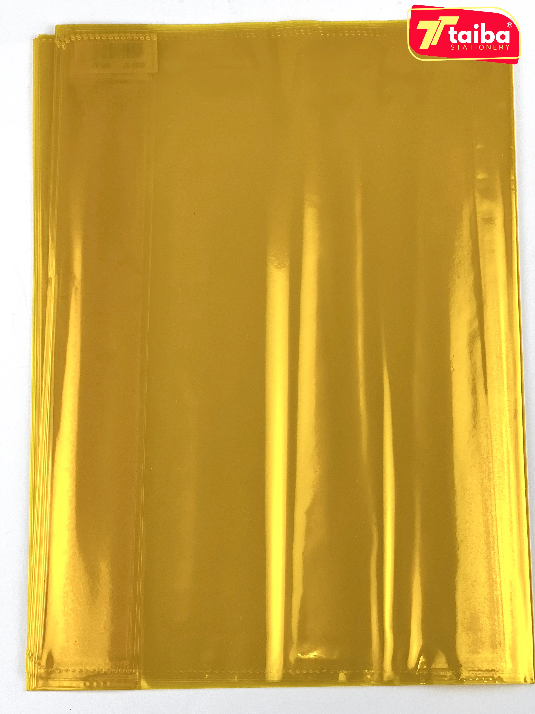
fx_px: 1587
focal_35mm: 77
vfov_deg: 25.3
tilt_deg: -77.8
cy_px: 357
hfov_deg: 19.1
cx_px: 268
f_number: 2.8
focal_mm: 9
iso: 32
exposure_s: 1/161
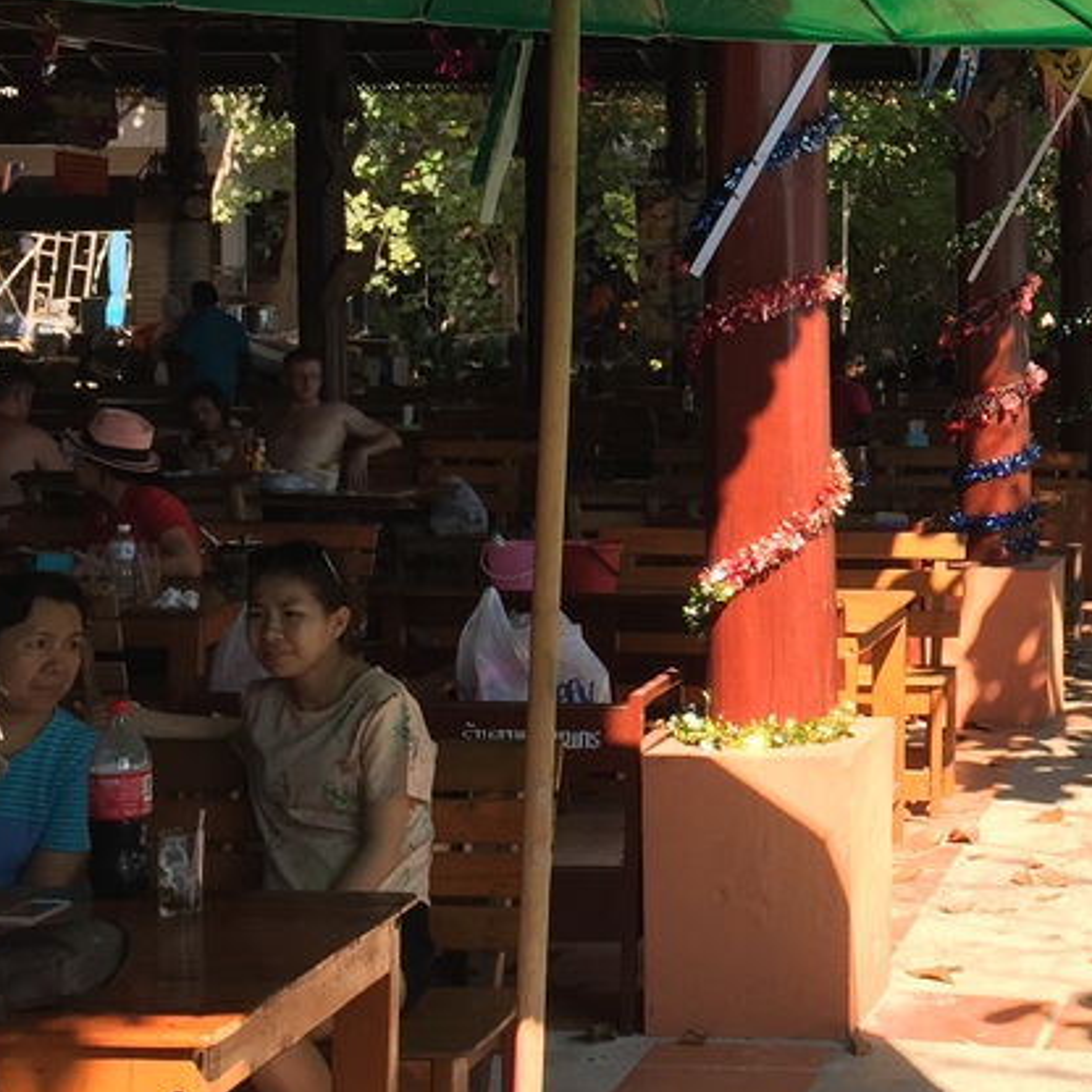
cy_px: 328
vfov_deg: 23.2
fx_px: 2641
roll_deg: -0.1
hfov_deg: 21.9
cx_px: 1250
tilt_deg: -1.2
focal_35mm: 74
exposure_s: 1/581
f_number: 2.2
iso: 32
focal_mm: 4.15
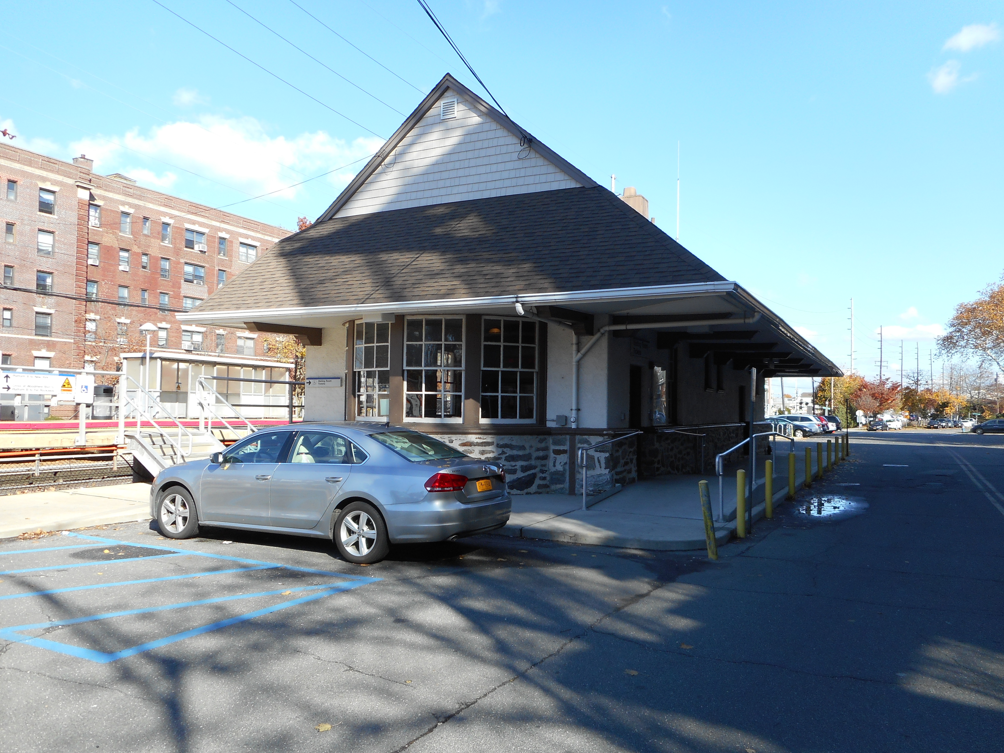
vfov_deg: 53.1
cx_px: 492
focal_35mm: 26
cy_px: 387
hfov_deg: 67.3
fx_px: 754
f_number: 3.7
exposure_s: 1/320
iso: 80
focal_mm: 4.5
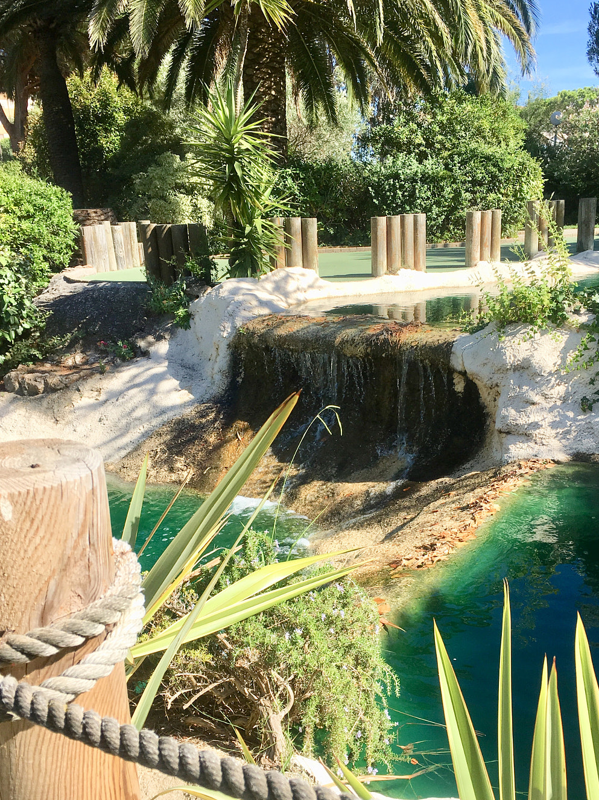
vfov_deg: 52.3
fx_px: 808
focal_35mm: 35
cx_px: 333
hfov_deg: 40.6
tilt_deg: -16.7
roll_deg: +1.9
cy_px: 477
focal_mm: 4.15
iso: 25
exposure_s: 1/1040
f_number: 2.2
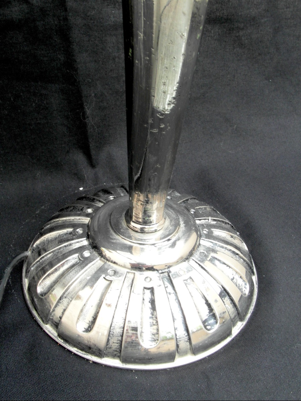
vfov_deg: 45.8
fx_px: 475
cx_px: 150
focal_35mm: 41
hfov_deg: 35.1
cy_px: 200
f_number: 5.6
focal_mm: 6.8
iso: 120
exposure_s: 1/30
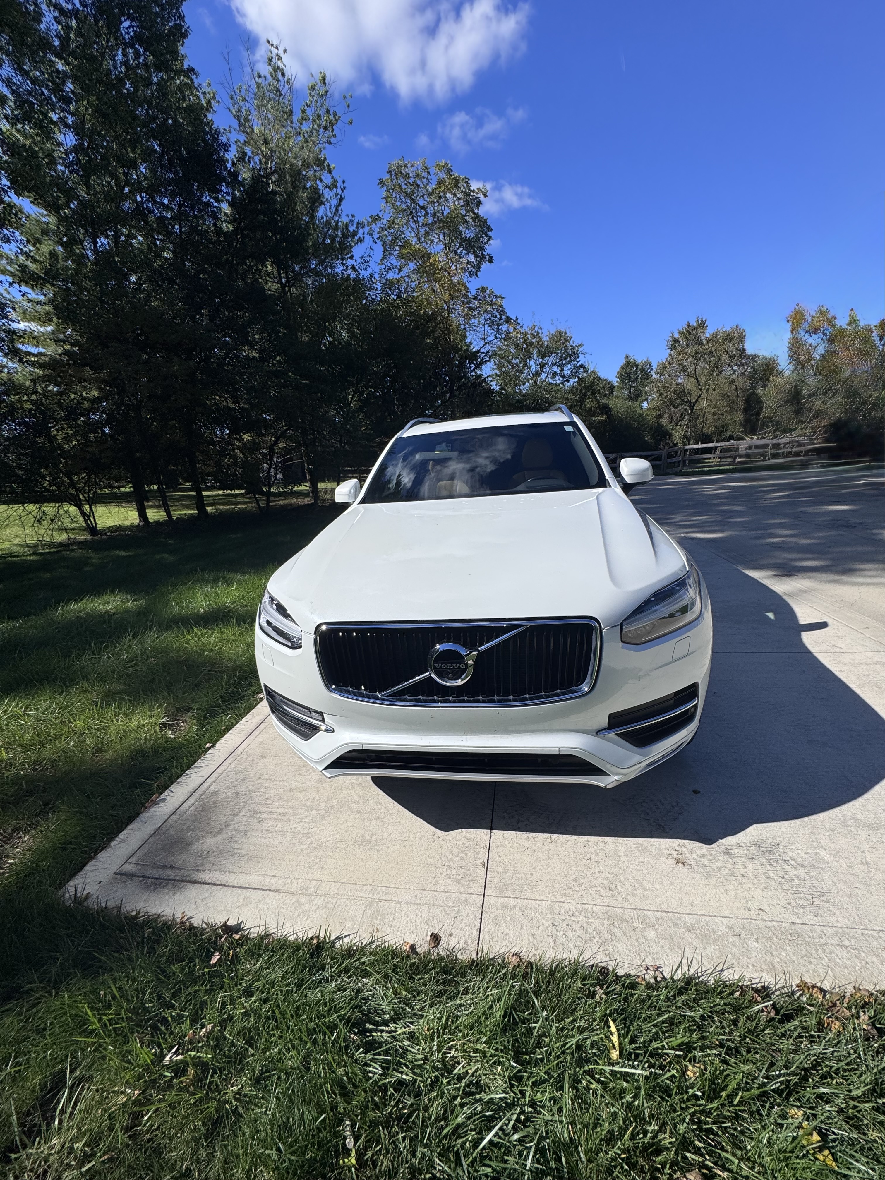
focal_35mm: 14
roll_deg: +2.5
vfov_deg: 102.1
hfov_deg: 85.7
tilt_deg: -14.8
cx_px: 442
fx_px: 477
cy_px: 590
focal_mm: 2.22
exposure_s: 1/3906
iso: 50
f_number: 2.2
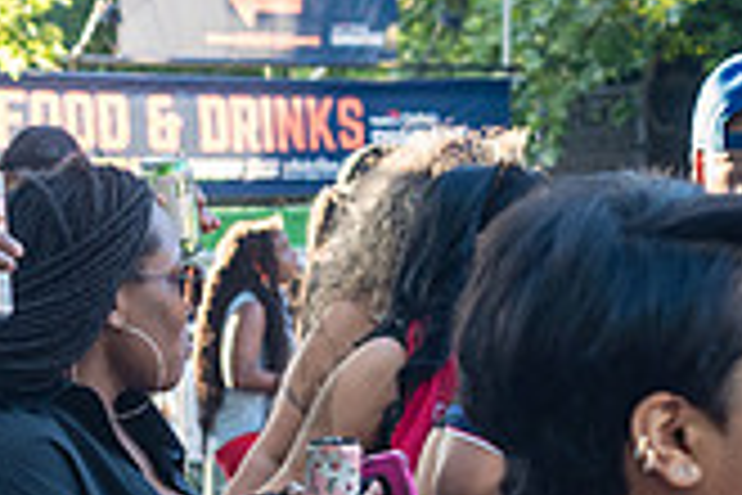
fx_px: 2535
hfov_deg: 15.7
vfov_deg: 10.9
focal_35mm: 123
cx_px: -265
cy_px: 610
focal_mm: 35
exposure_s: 1/250
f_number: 4
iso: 1000
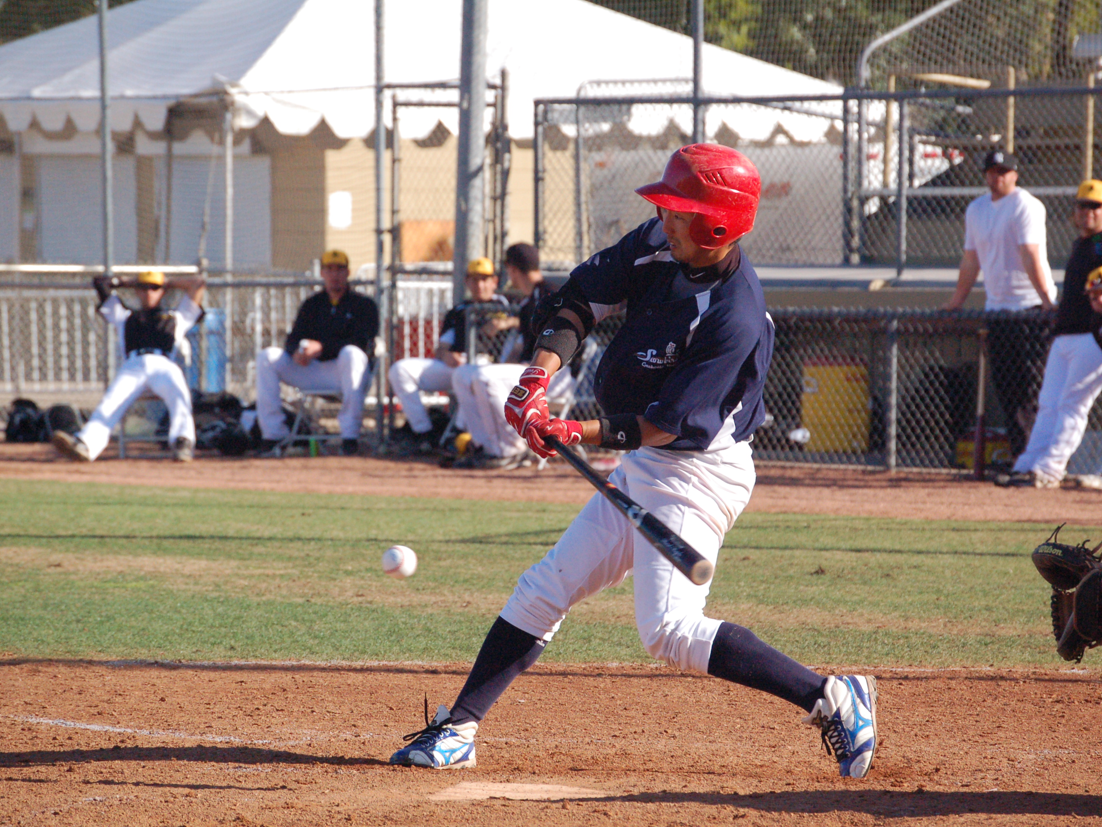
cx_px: 567
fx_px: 7021
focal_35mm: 221
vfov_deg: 6.7
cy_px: 415
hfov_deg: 9.0
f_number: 7.1
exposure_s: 1/3200
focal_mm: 135
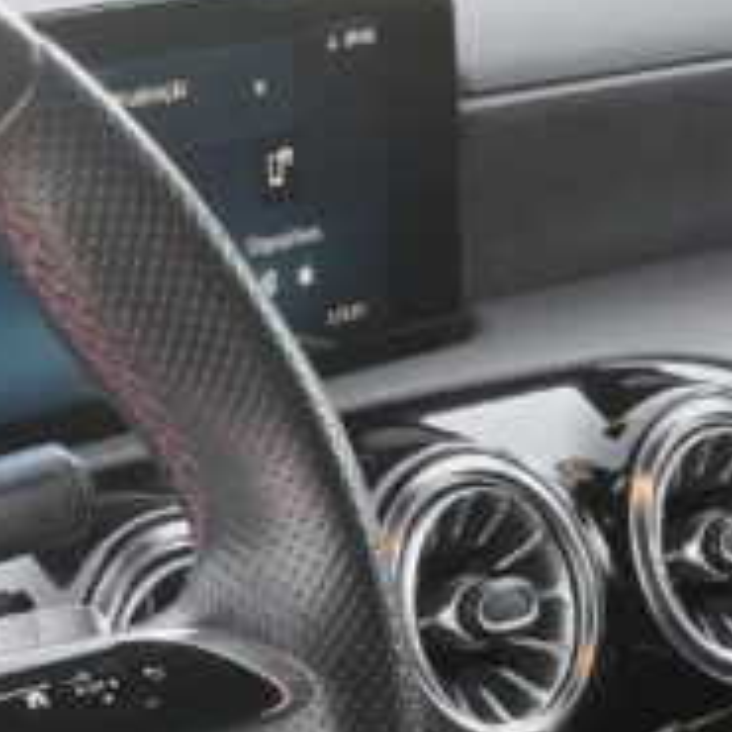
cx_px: 103
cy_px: 1047
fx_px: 3493
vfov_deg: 11.5
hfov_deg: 11.9
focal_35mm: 146
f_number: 9
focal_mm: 20.9
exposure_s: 1/60
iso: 2000
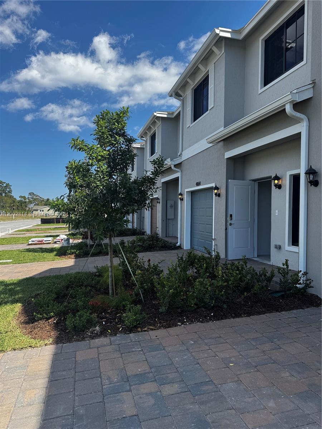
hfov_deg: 56.8
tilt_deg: +0.9
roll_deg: +0.4
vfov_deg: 71.6
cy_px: 214
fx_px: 298
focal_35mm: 24
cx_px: 161
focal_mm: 6.76
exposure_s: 1/2833
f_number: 1.78
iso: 80
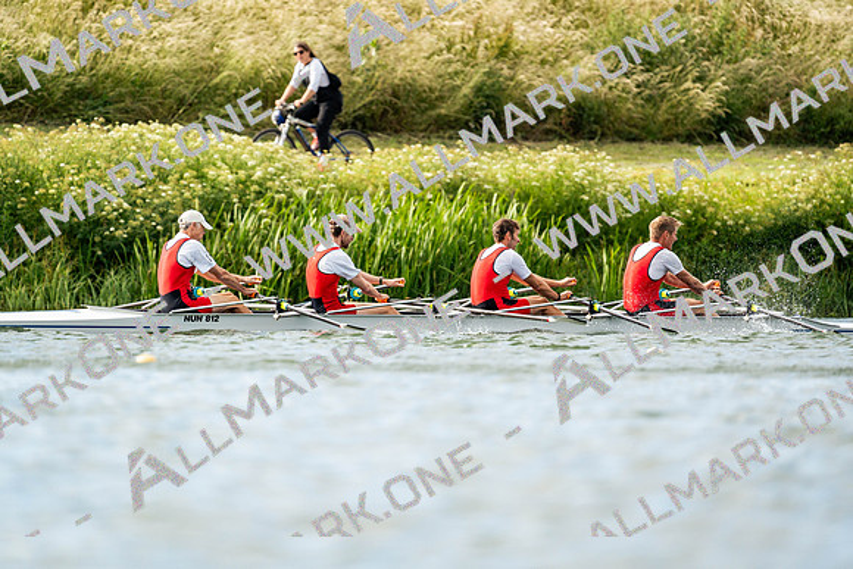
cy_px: 284
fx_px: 14219
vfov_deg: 2.3
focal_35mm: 600
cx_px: 426
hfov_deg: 3.4
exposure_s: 1/2000
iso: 500
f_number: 6.3
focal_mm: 600
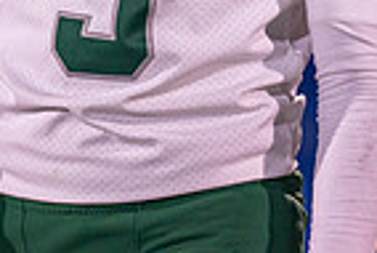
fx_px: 7631
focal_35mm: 728
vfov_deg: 1.9
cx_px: 124
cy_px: -283
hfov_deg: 2.8
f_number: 1.8
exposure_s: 1/1600
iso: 1000
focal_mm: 135
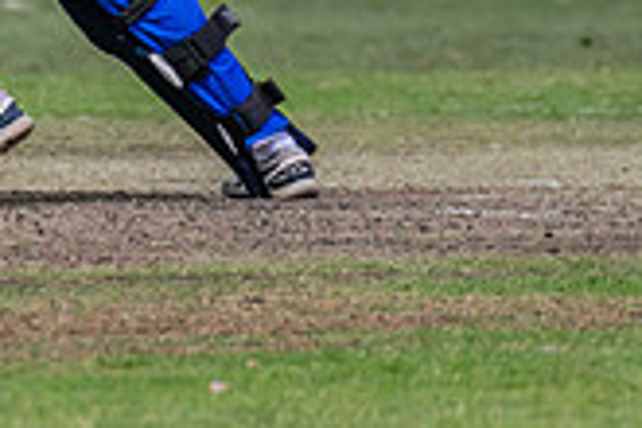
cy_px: -278
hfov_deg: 1.1
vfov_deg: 0.8
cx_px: -128
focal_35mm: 1798
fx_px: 32062
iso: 800
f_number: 8
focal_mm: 500
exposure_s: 1/2500
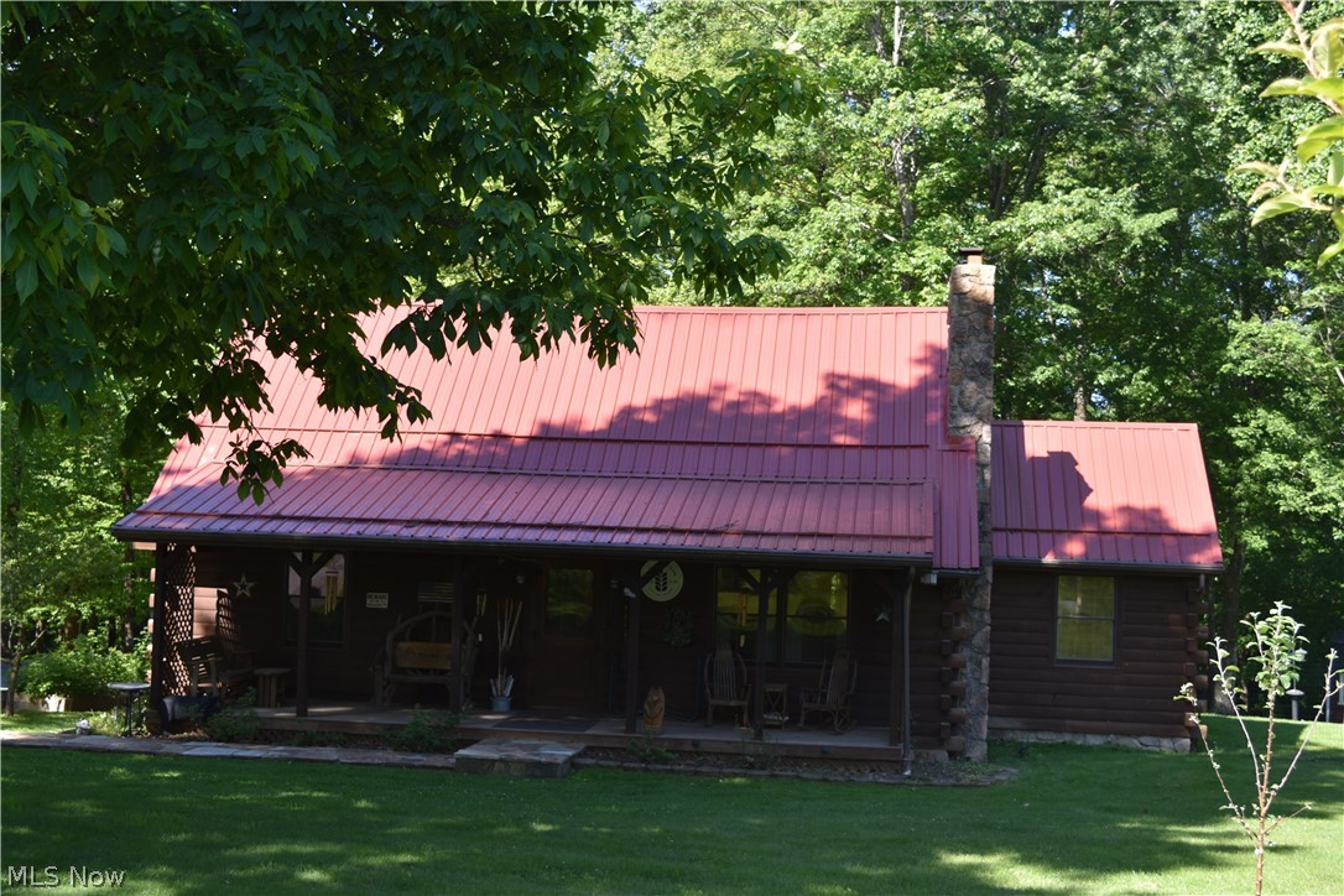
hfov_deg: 42.3
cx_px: 672
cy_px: 448
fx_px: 1736
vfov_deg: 28.9
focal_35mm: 46
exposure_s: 1/160
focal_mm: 31
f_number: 6.3
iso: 100
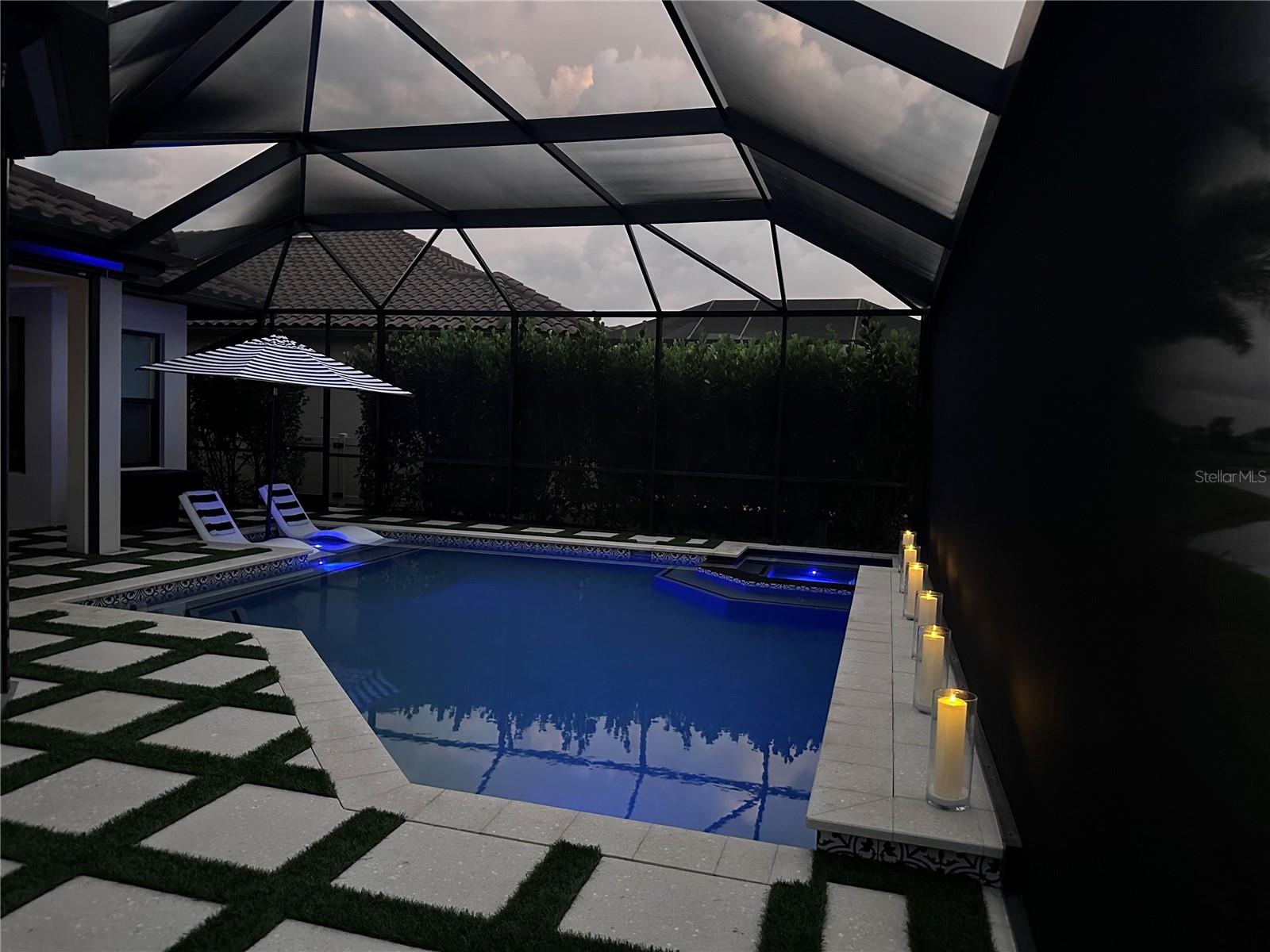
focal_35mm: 24
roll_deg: -2.7
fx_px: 881
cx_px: 635
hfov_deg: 71.6
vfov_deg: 56.8
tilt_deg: -3.6
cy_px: 476
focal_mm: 6.86
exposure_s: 1/30
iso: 1600
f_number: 1.78
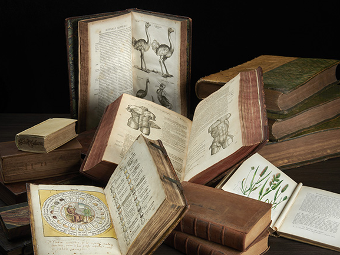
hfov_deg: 34.9
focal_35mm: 55
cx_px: 181
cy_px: 146
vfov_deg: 26.5
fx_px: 540
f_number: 22
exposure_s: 1/80
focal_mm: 44
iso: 100
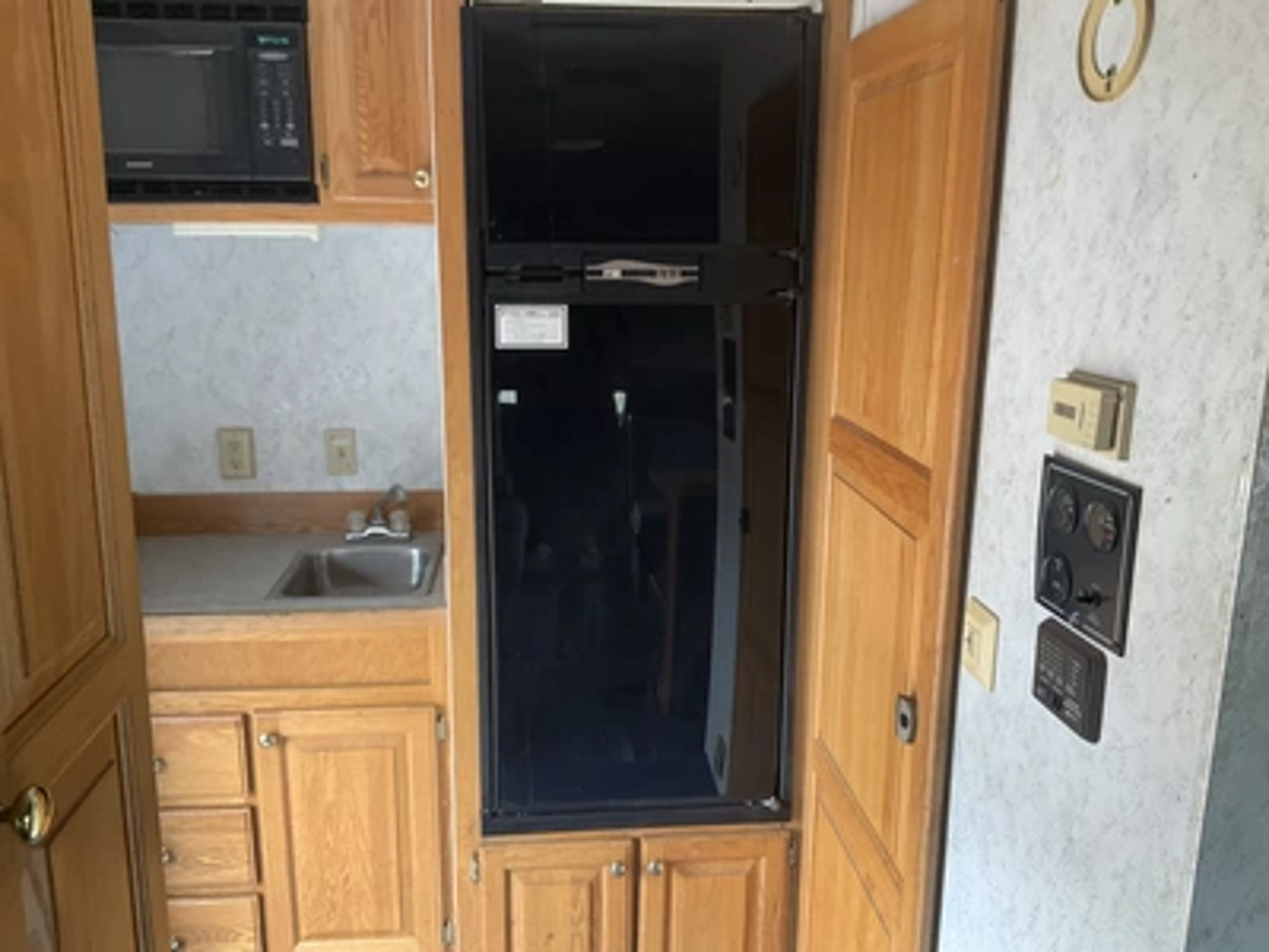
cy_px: 476
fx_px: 1063
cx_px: 634
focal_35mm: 29
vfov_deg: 48.2
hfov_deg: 61.7
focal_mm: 3
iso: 80
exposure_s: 1/60
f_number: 1.8
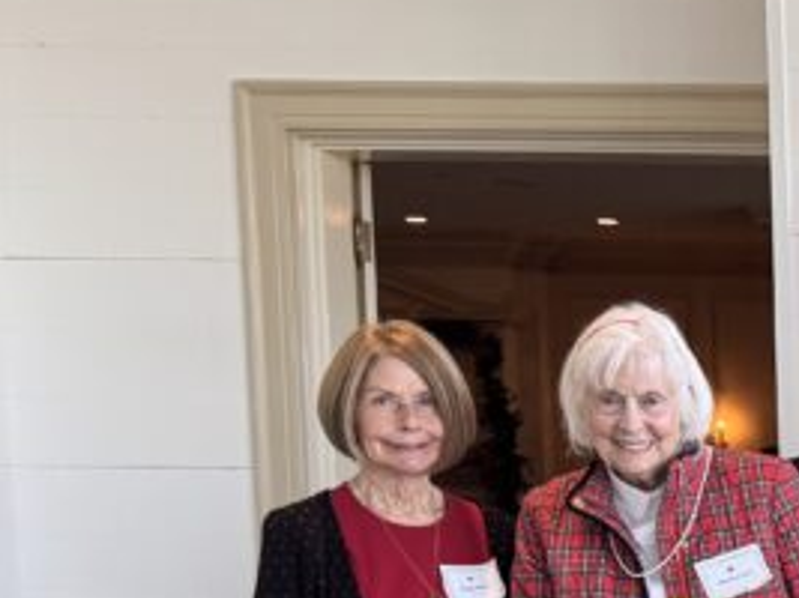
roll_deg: -0.8
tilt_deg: -7.5
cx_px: 1290
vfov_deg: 15.3
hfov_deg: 18.3
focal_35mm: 92
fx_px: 2123
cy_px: 768
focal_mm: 6.76
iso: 200
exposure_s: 1/120
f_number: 1.78
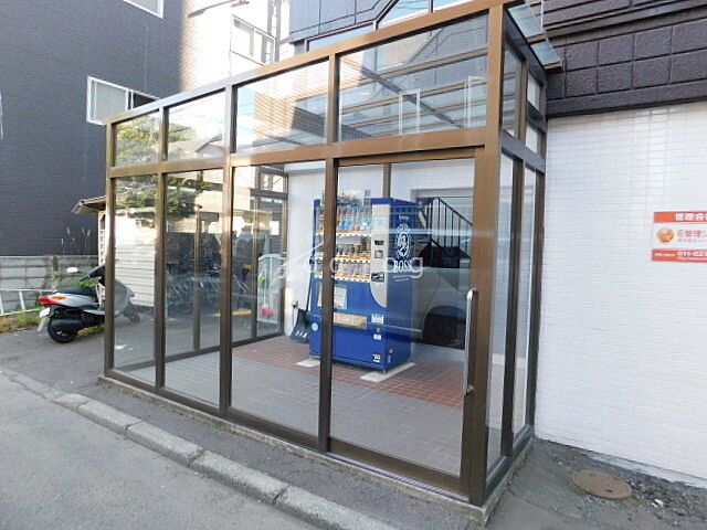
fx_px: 470
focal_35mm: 23
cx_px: 354
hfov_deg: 73.9
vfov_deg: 58.9
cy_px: 265
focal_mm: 4
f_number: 3
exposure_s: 1/60
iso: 125
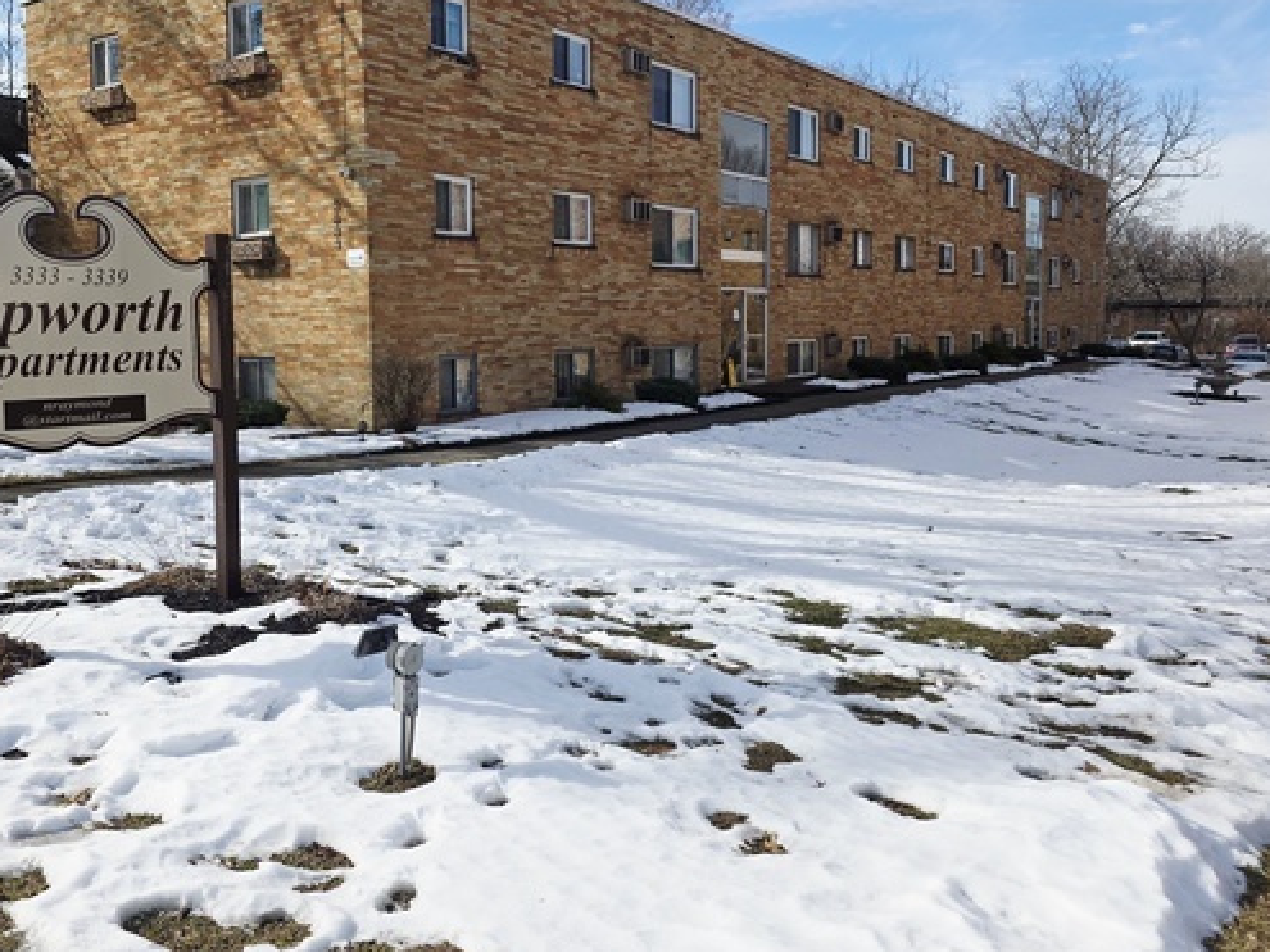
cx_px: 543
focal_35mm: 31
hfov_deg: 58.1
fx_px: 1137
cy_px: 413
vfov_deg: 45.3
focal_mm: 6.3
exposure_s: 1/1000
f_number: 1.7
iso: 12
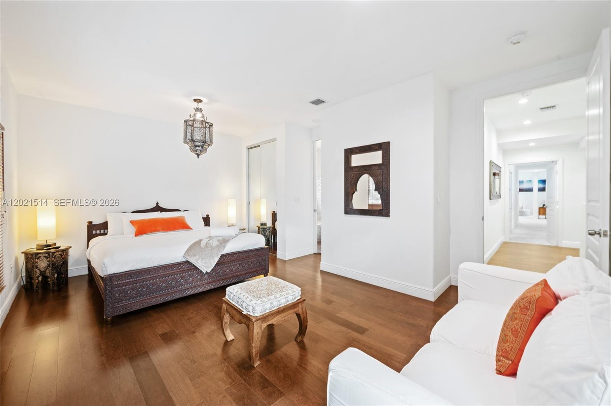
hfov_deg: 104.3
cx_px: 306
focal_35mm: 14
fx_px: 237
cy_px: 203
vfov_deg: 81.1
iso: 200
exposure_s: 1
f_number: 8
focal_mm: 14
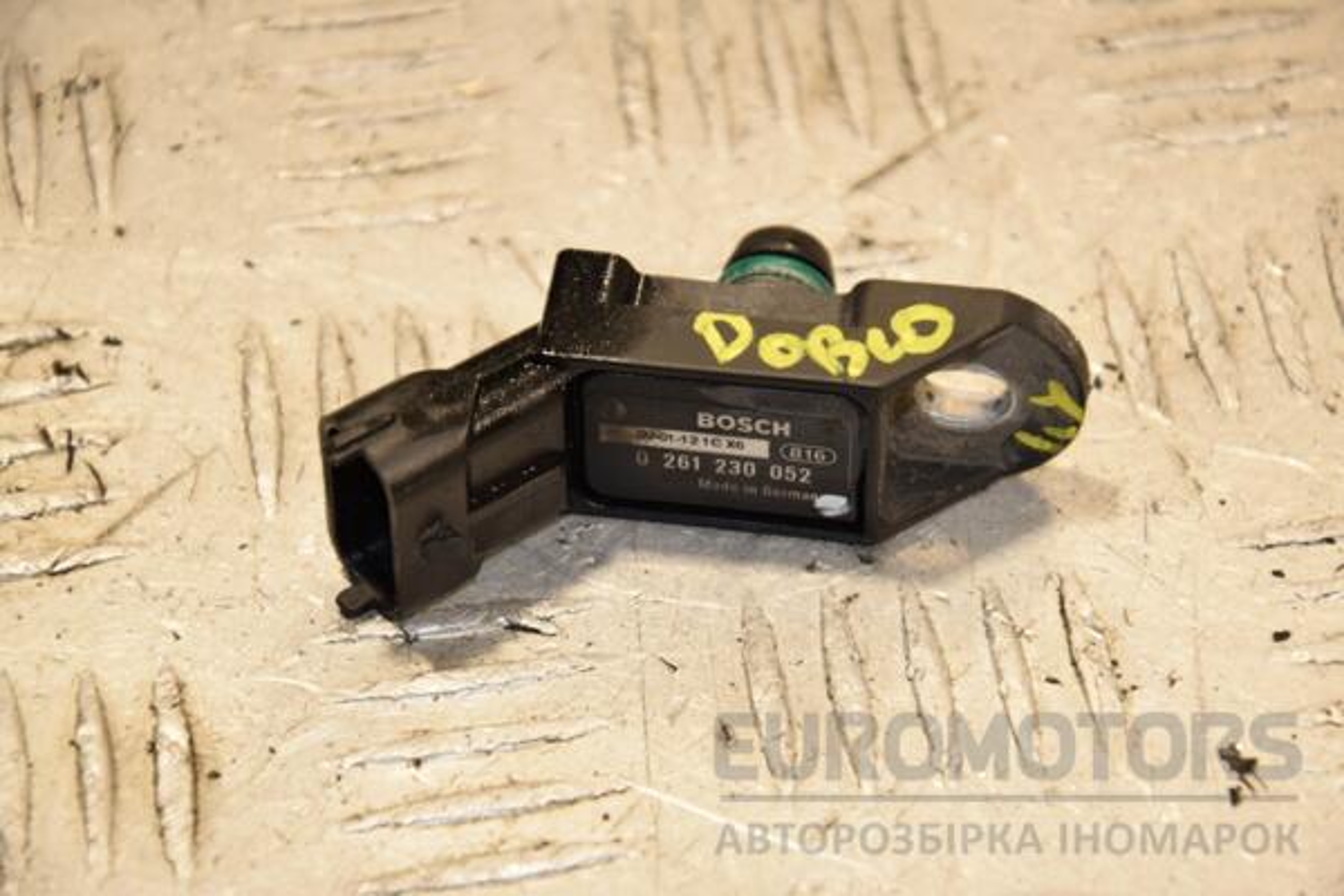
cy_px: 448
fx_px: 5880
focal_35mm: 158
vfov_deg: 8.7
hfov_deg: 13.0
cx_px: 672
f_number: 7.1
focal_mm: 105
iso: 800
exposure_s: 1/200
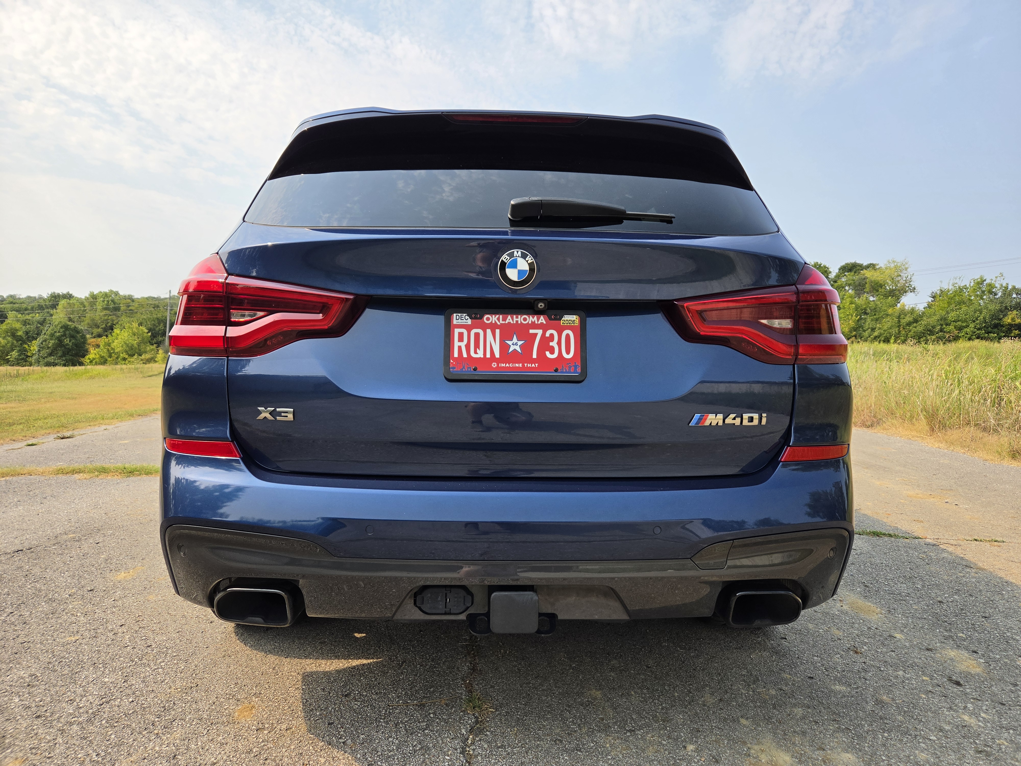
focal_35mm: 23
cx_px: 510
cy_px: 383
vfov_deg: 58.9
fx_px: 678
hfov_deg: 73.9
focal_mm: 5.4
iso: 80
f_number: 1.8
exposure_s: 1/4273
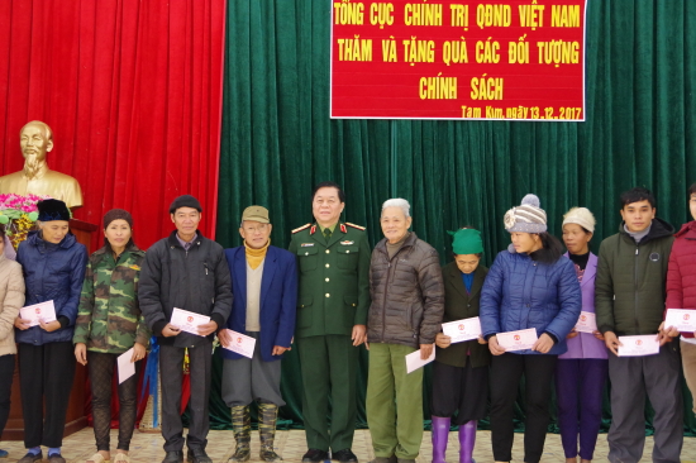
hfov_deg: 36.9
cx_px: 348
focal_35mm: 54
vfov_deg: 25.0
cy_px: 232
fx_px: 1043
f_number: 4.5
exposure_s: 1/20
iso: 3200
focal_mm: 36
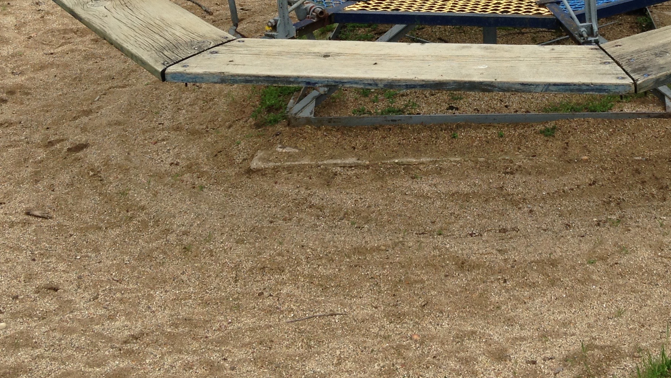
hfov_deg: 31.9
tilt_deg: -13.0
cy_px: -20
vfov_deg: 18.0
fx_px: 1157
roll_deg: +0.1
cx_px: 480
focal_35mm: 65
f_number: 2.4
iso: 50
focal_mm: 4.12
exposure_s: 1/763
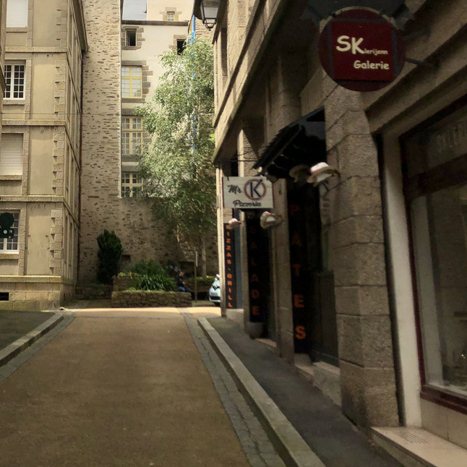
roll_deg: +0.0
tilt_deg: +12.6
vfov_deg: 36.3
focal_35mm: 46
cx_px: 99
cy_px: 143
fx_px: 702
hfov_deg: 35.7
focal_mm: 4
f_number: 1.8
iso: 20
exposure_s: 1/3472
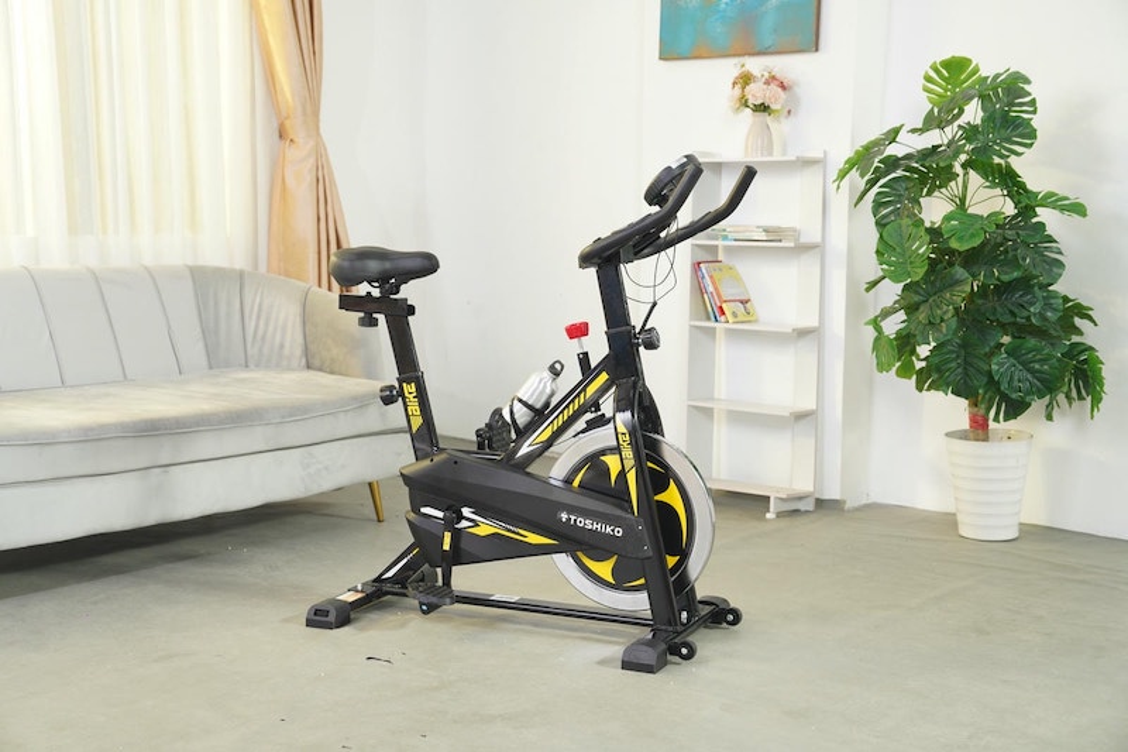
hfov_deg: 39.6
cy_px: 376
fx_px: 1566
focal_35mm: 50
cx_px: 564
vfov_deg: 27.0
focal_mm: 50
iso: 320
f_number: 3.5
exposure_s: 1/160
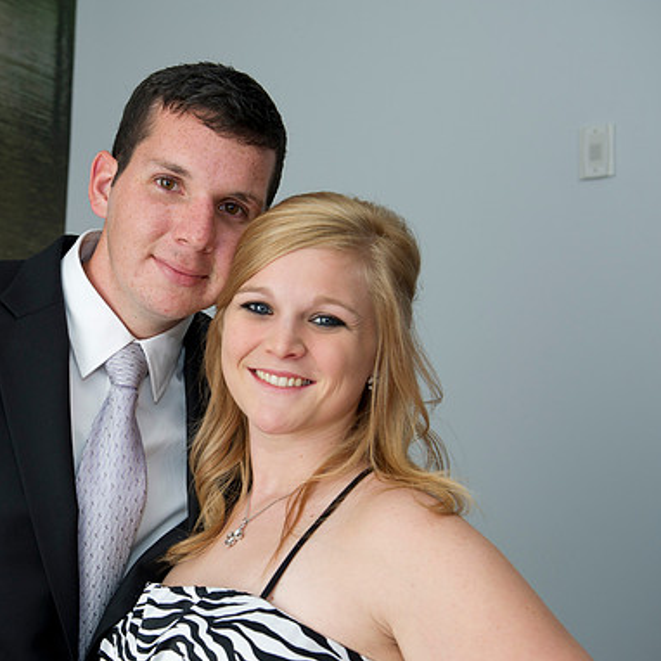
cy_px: 330
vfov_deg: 29.6
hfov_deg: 29.1
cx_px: 168
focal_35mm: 58
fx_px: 1253
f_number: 5.6
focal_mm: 45
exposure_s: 1/50
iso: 640
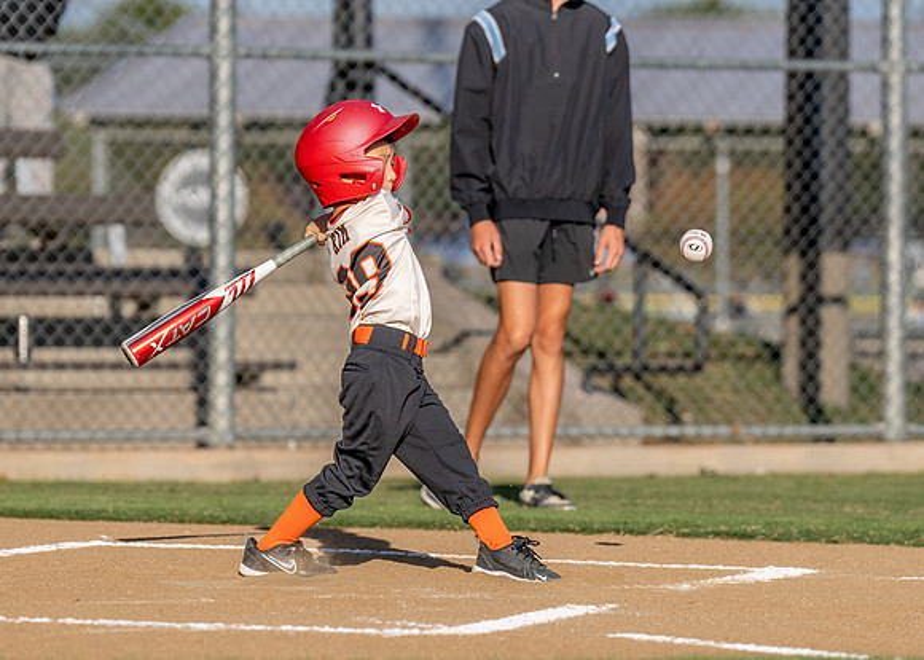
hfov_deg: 8.2
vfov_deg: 5.9
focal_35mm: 244
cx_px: 484
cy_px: 242
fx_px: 6410
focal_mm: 135
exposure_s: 1/2500
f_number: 2.8
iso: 100
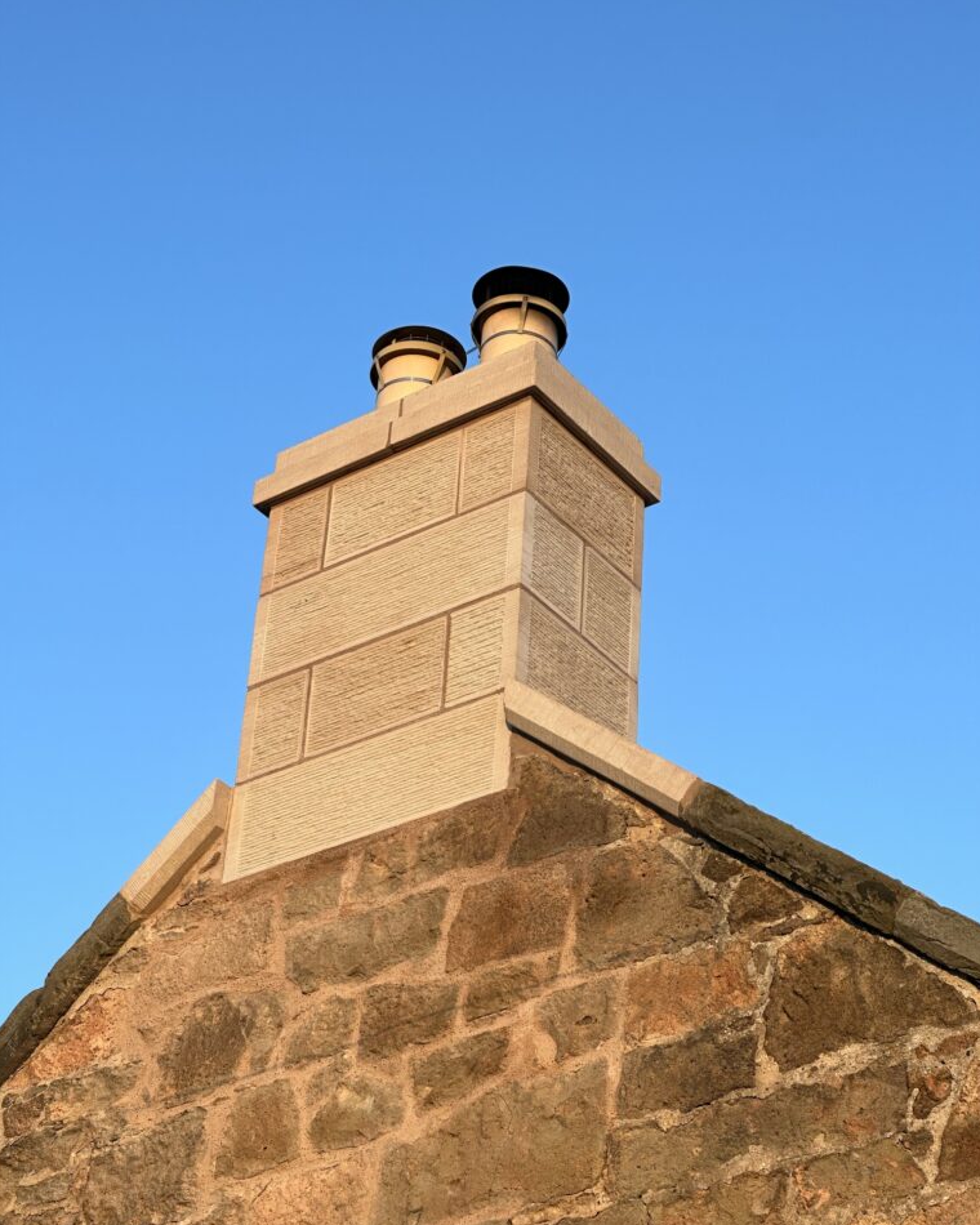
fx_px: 2937
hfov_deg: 18.9
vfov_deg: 23.6
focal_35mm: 81
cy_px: 592
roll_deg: -3.8
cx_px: 491
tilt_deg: +35.5
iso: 32
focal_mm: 9
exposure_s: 1/168
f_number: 2.8
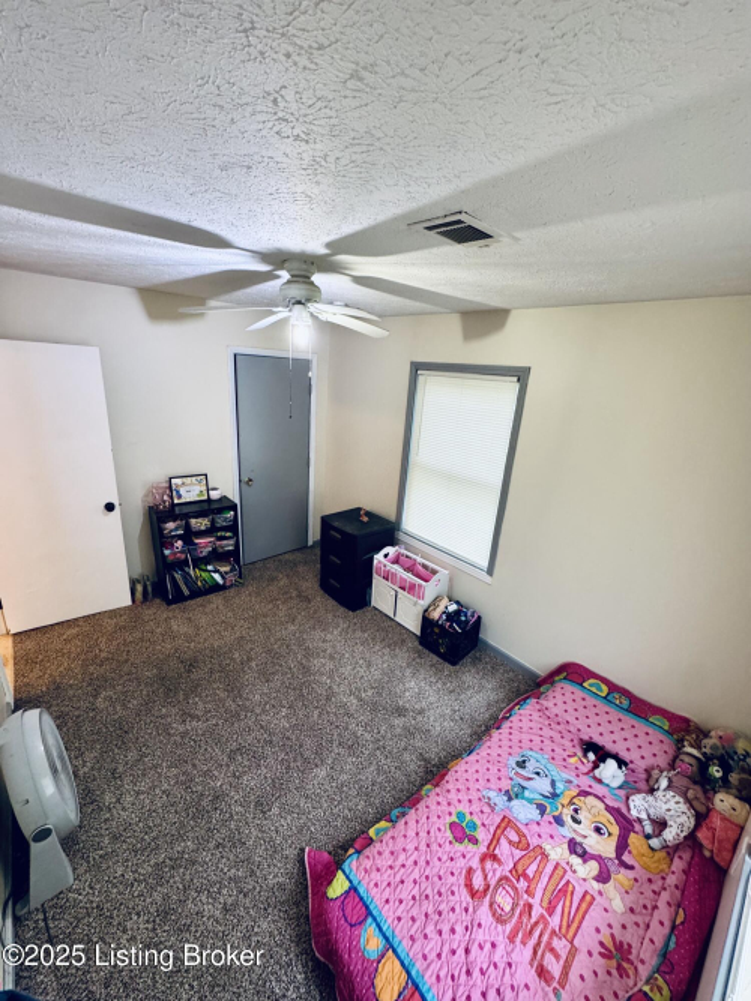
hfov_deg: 85.7
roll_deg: -4.6
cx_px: 376
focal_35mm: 14
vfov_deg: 102.1
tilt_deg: -17.7
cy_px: 500
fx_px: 405
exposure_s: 1/60
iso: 320
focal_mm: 2.22
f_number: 2.2
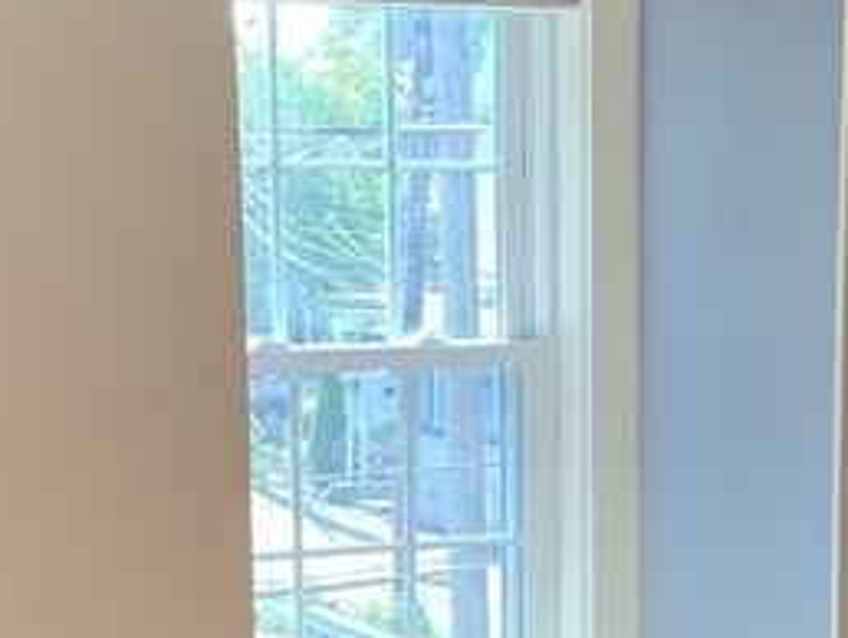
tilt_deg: -9.5
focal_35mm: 103
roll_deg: -0.3
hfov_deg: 19.0
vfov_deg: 14.2
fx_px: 2526
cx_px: 539
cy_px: 651
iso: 64
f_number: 1.8
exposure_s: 1/121
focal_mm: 4.25
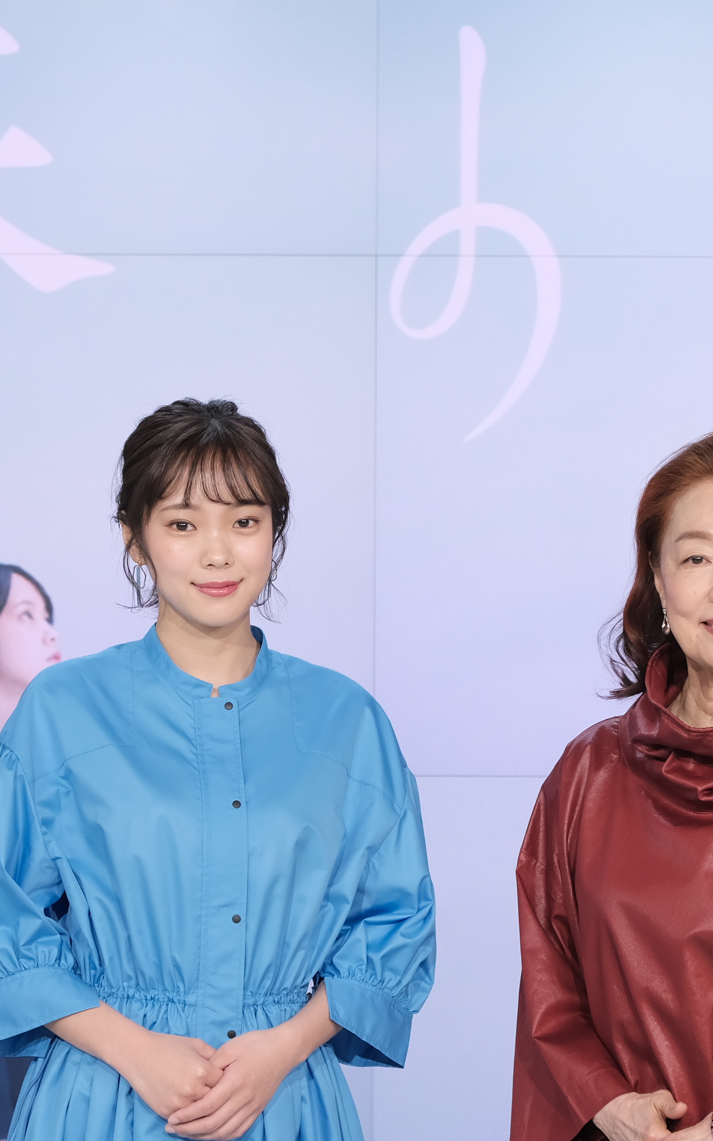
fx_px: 4010
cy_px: 617
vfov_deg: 16.2
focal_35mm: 129
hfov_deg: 10.2
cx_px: 432
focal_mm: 41.4
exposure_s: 1/50
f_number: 4.5
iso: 1000
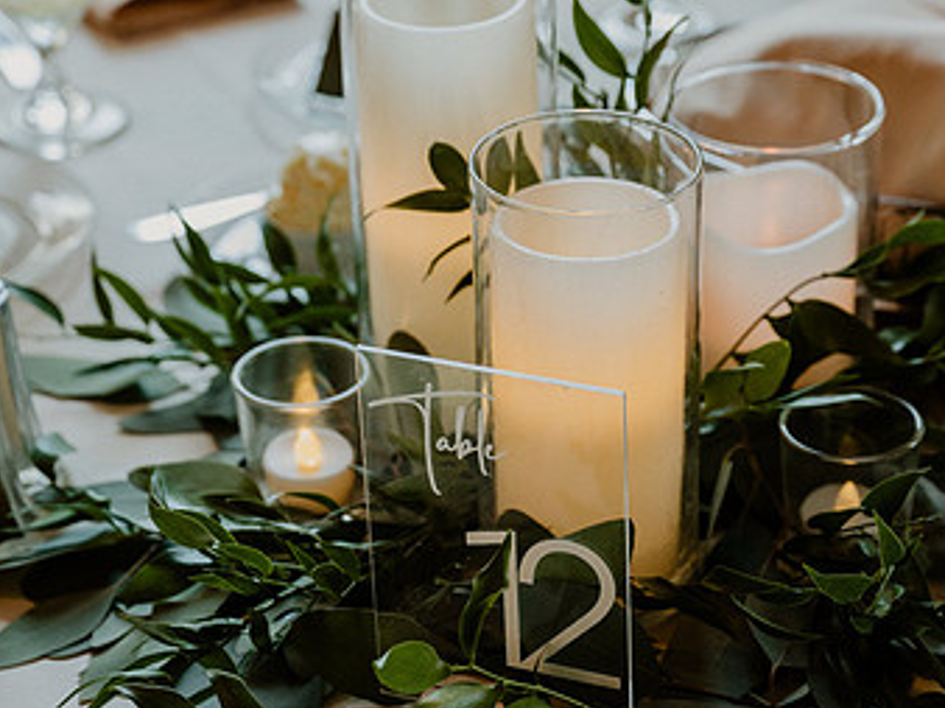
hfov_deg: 19.1
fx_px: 2810
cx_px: 598
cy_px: 383
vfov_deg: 14.3
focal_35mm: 103
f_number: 4
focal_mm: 62
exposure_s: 1/160
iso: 1600
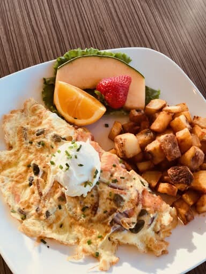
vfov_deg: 33.8
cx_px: 103
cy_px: 137
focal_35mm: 57
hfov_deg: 25.7
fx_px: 452
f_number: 2.8
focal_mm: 6.6
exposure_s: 1/60
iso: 20
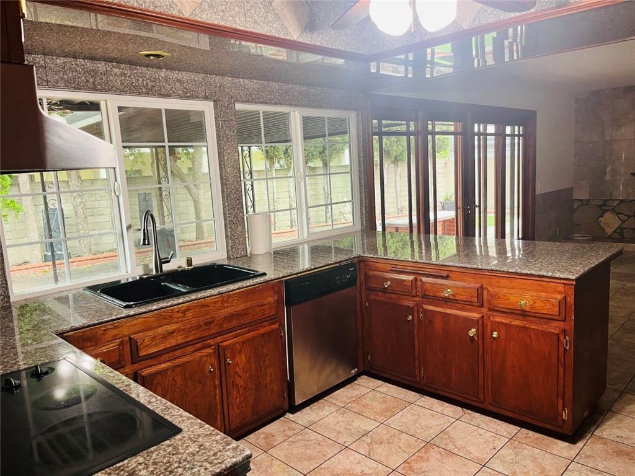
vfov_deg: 53.1
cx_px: 318
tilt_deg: -8.8
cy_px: 238
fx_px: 477
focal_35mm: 26
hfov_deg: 67.3
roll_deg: +3.4
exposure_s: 1/60
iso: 160
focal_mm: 5.1
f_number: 1.6
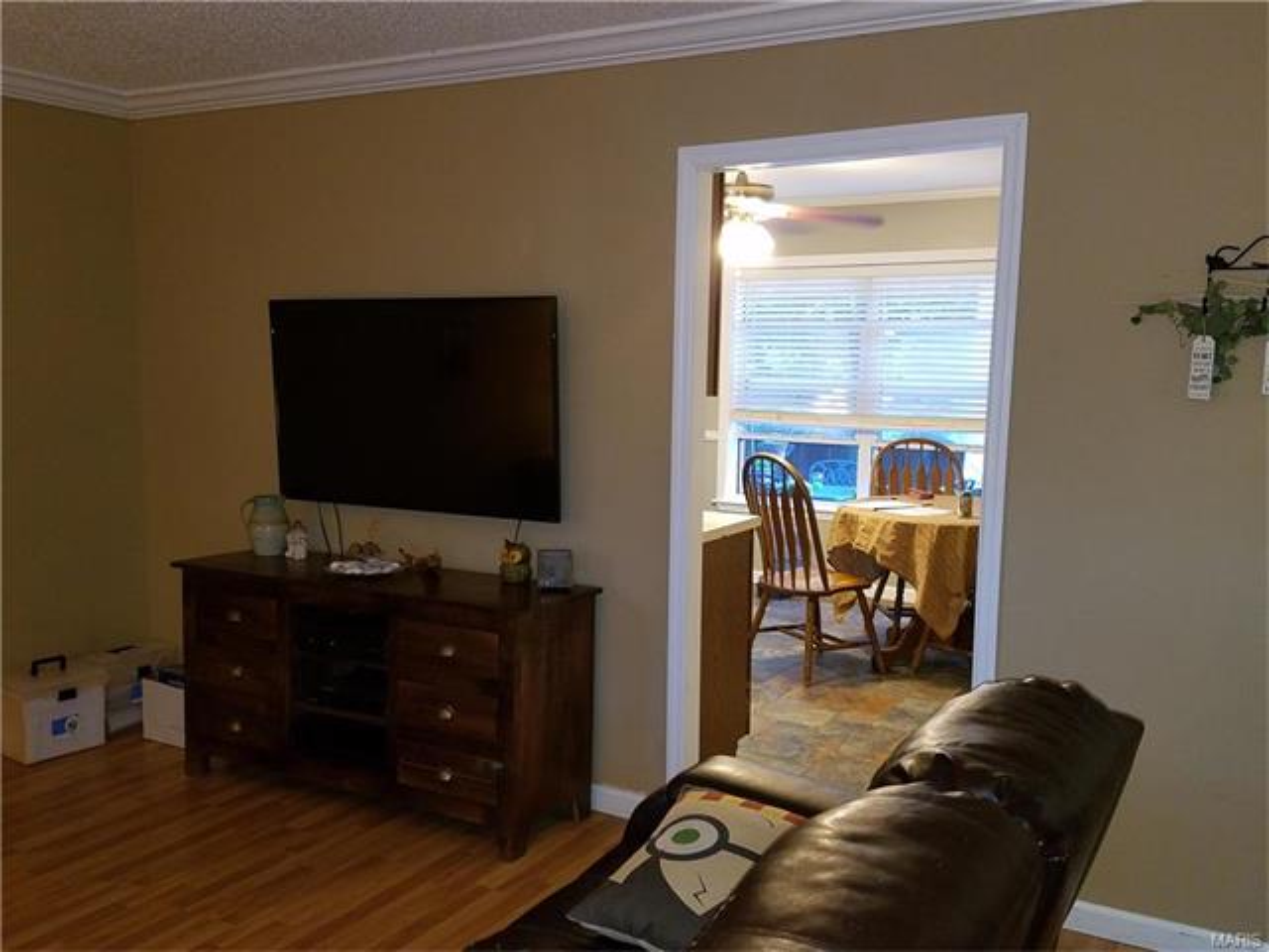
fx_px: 953
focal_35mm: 26
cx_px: 634
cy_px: 476
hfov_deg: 67.3
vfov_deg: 53.1
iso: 125
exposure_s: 1/17
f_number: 1.7
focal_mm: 4.2
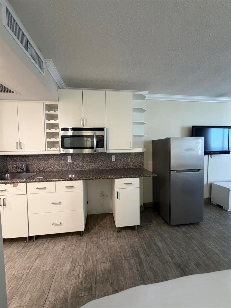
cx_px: 116
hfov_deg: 85.7
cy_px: 154
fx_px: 125
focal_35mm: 14
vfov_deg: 102.1
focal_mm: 2.22
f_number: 2.2
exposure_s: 1/60
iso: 250
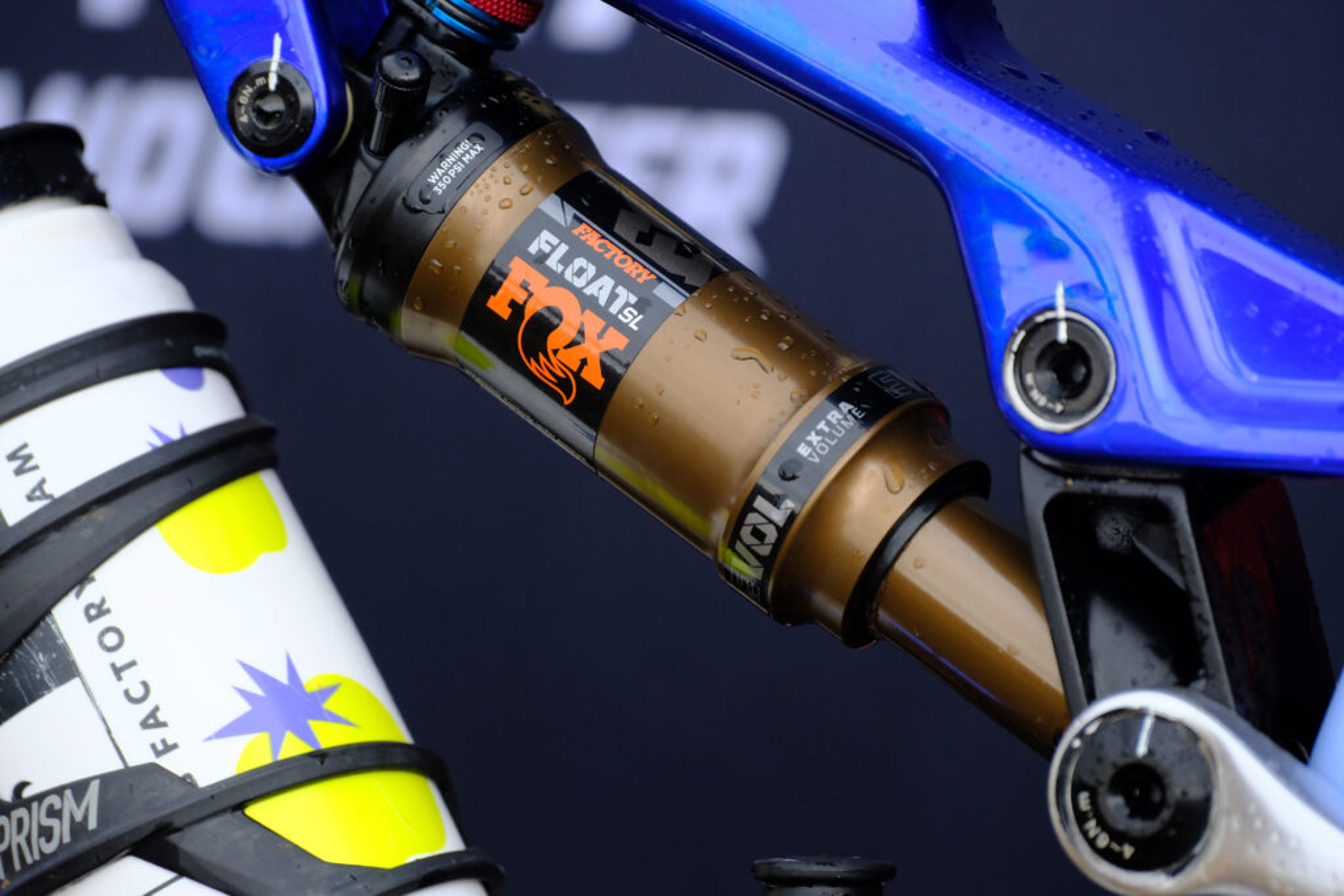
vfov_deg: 4.1
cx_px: 672
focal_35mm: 334
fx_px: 12470
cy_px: 448
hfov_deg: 6.2
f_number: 5.6
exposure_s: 1/250
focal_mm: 222.5
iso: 800
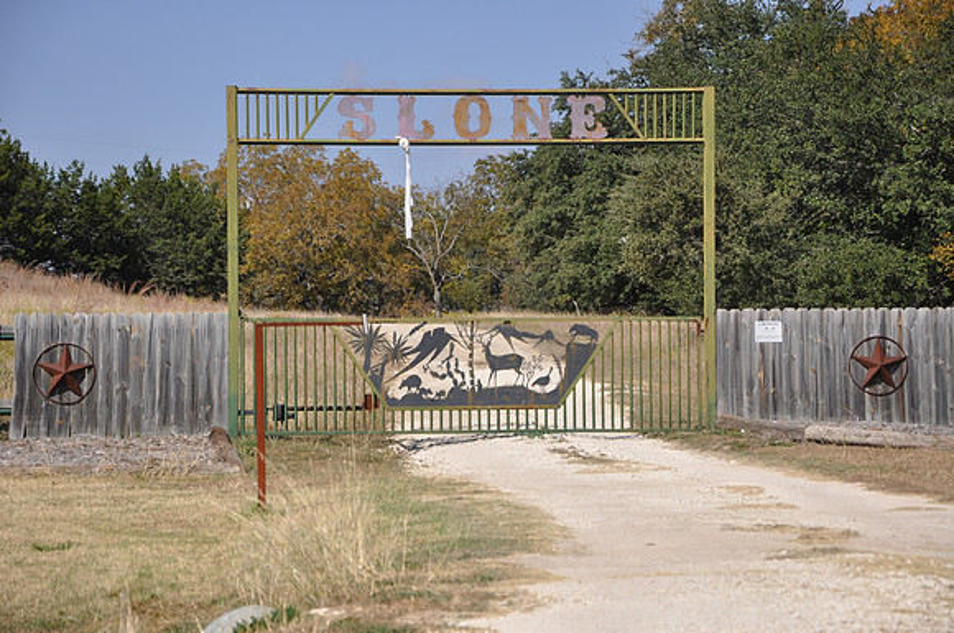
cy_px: 316
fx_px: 3374
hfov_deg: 16.1
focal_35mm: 128
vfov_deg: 10.7
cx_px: 477
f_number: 8
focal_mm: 85
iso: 200
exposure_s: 1/250
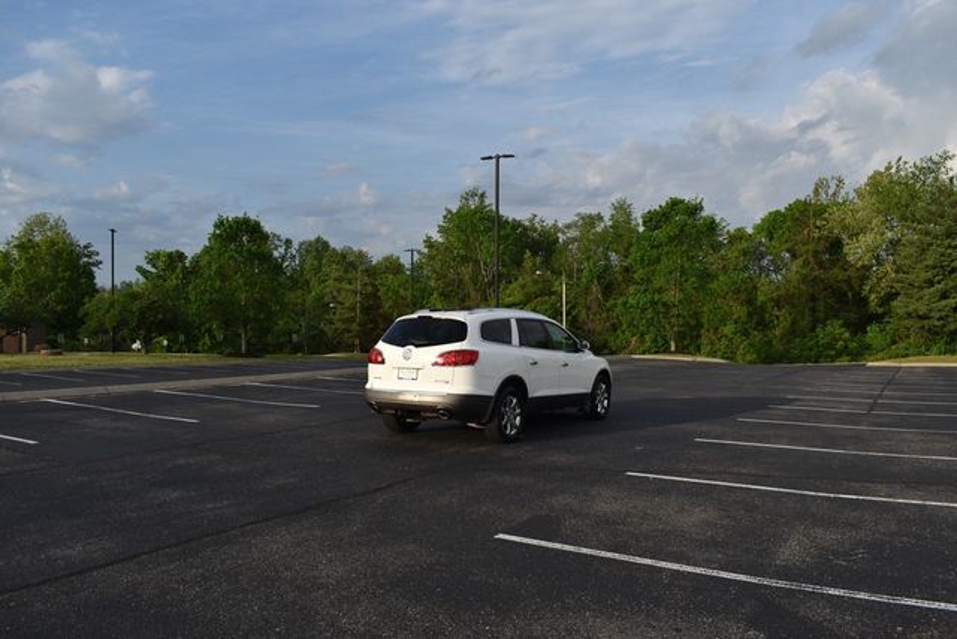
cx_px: 478
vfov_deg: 48.0
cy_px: 320
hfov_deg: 67.4
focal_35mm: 27
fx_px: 718
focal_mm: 18
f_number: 8
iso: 100
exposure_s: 1/250
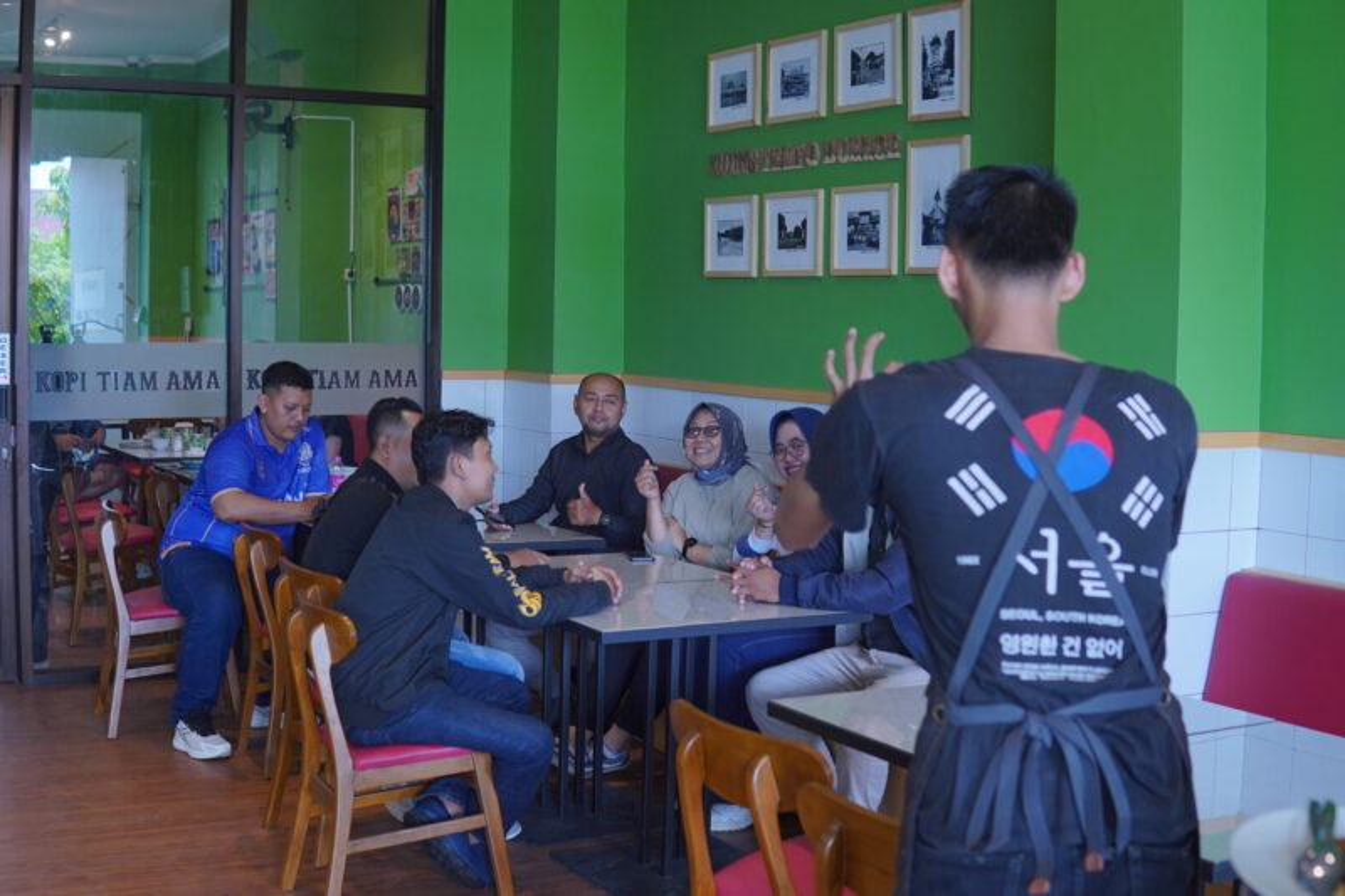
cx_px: 672
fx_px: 1681
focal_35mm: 45
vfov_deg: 29.9
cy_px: 448
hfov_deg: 43.6
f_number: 3.5
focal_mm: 30
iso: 800
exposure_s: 1/250
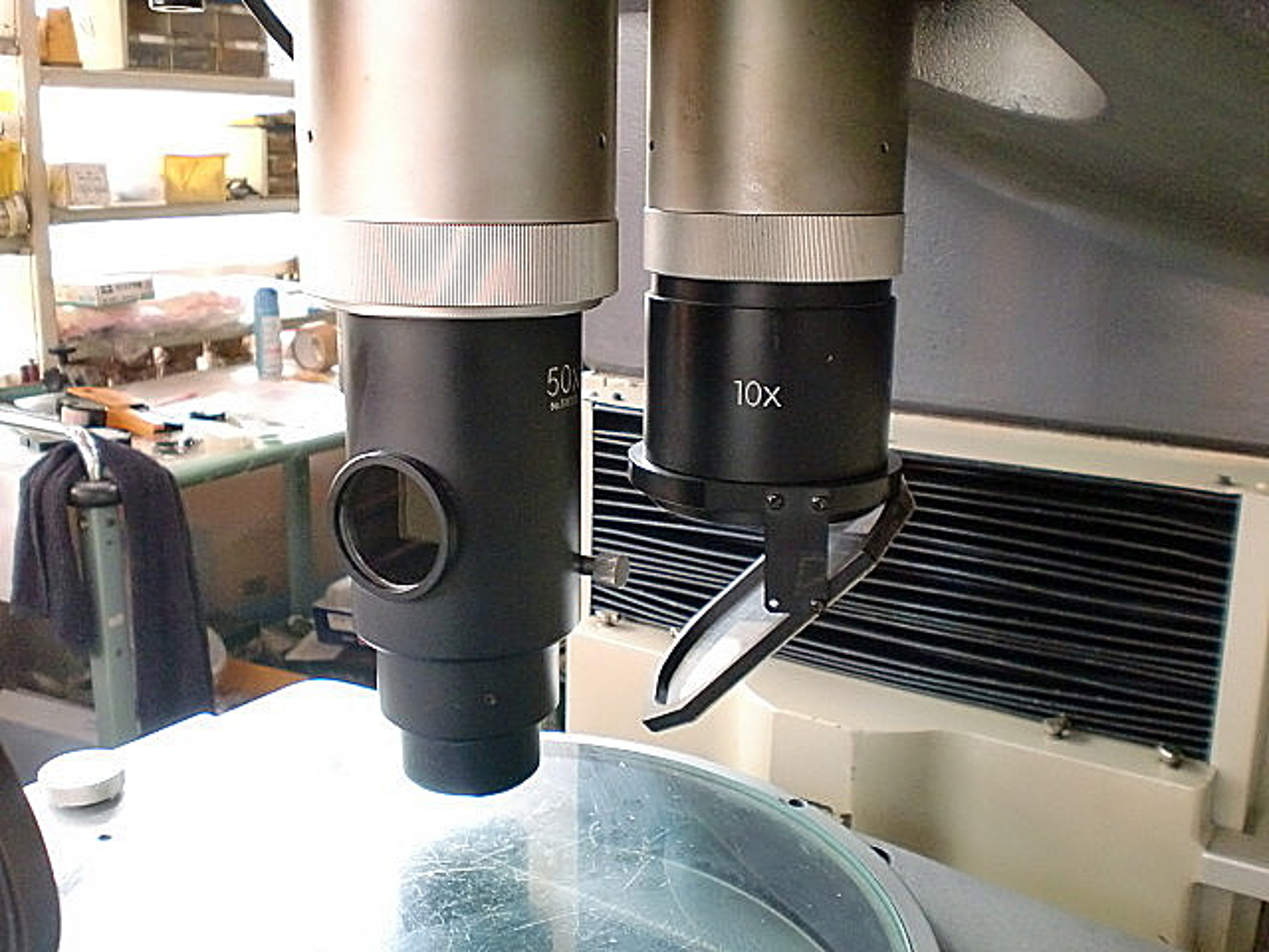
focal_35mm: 35
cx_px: 634
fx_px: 1283
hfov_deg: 52.6
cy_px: 476
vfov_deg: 40.7
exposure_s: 1/60
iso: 320
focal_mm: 6.3
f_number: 3.1
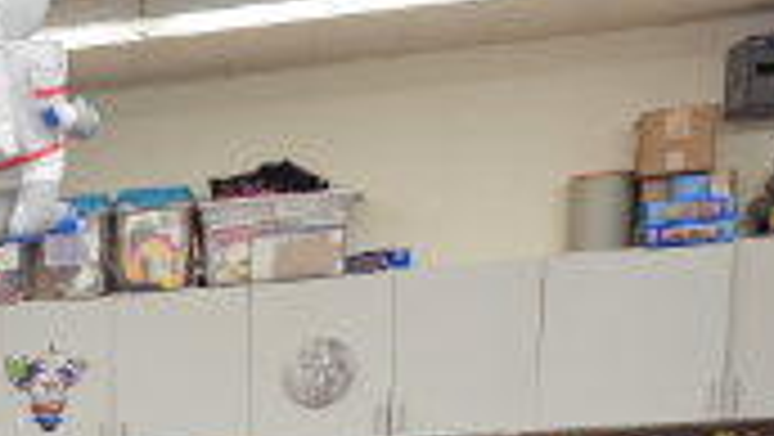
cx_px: -315
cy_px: 926
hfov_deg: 20.3
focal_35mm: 93
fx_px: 1910
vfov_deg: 11.5
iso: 320
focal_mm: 6.3
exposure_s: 1/120
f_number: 1.7
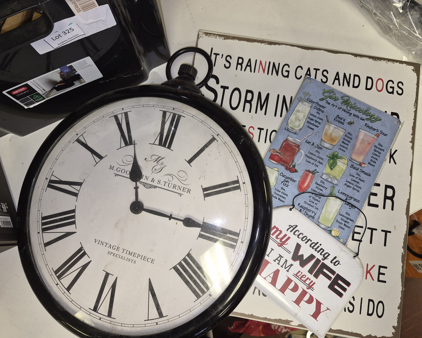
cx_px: 222
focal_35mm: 24
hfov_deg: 70.2
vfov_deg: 58.8
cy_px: 169
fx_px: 300
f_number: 1.8
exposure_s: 1/33
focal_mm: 5.4
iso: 100
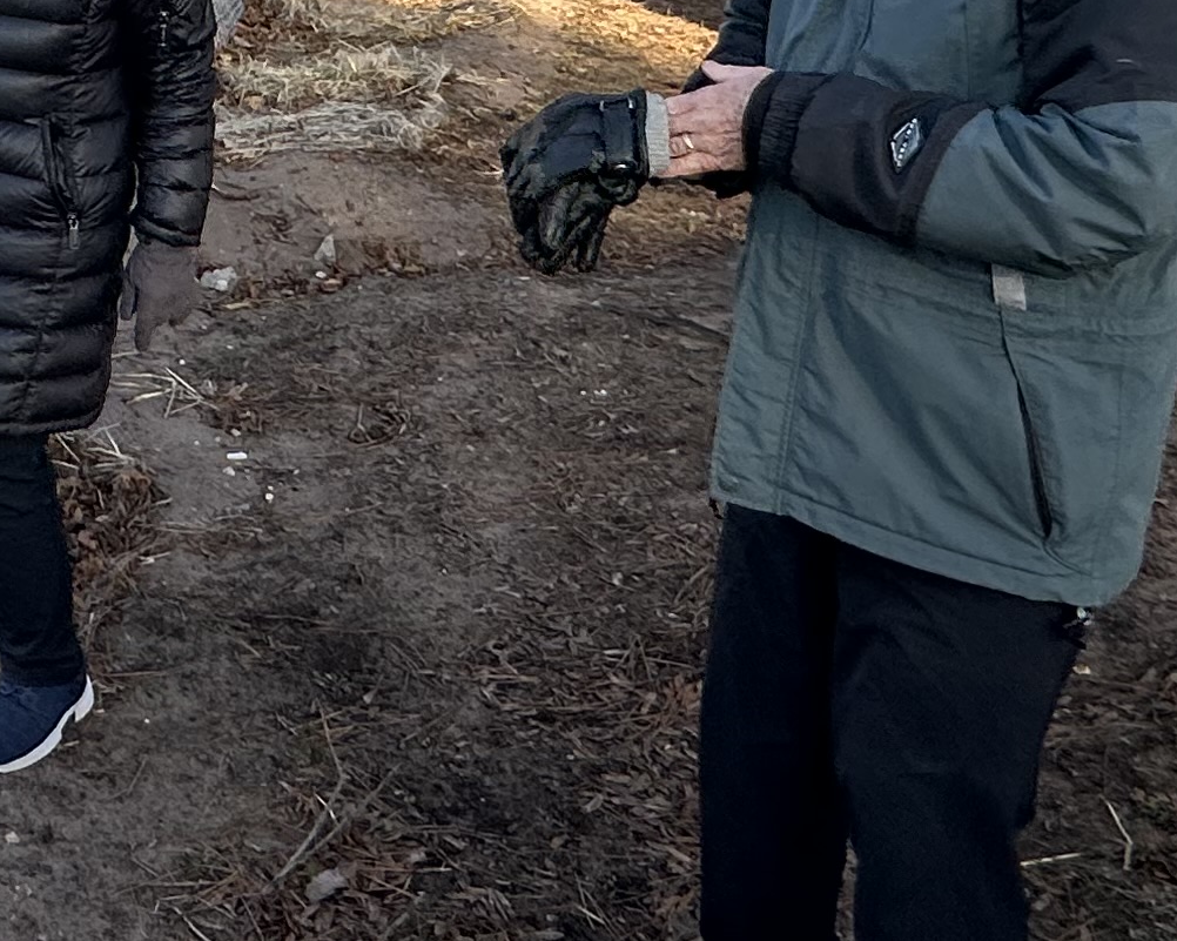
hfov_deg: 30.7
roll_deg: -1.1
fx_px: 1915
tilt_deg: -4.1
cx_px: -103
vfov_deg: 25.0
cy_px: -182
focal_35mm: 55
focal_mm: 2.22
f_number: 2.2
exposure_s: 1/759
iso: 40
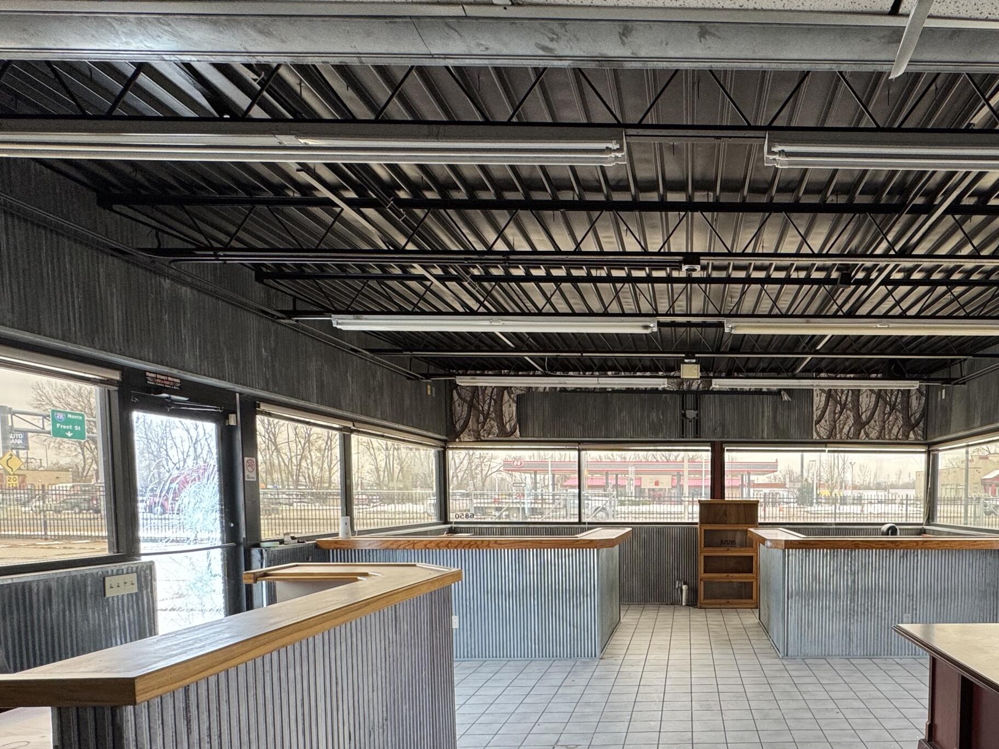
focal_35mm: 23
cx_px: 707
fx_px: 664
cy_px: 540
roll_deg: -0.4
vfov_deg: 56.6
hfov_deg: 70.5
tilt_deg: -4.4
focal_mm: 2.22
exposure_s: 1/99
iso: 80
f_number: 2.2
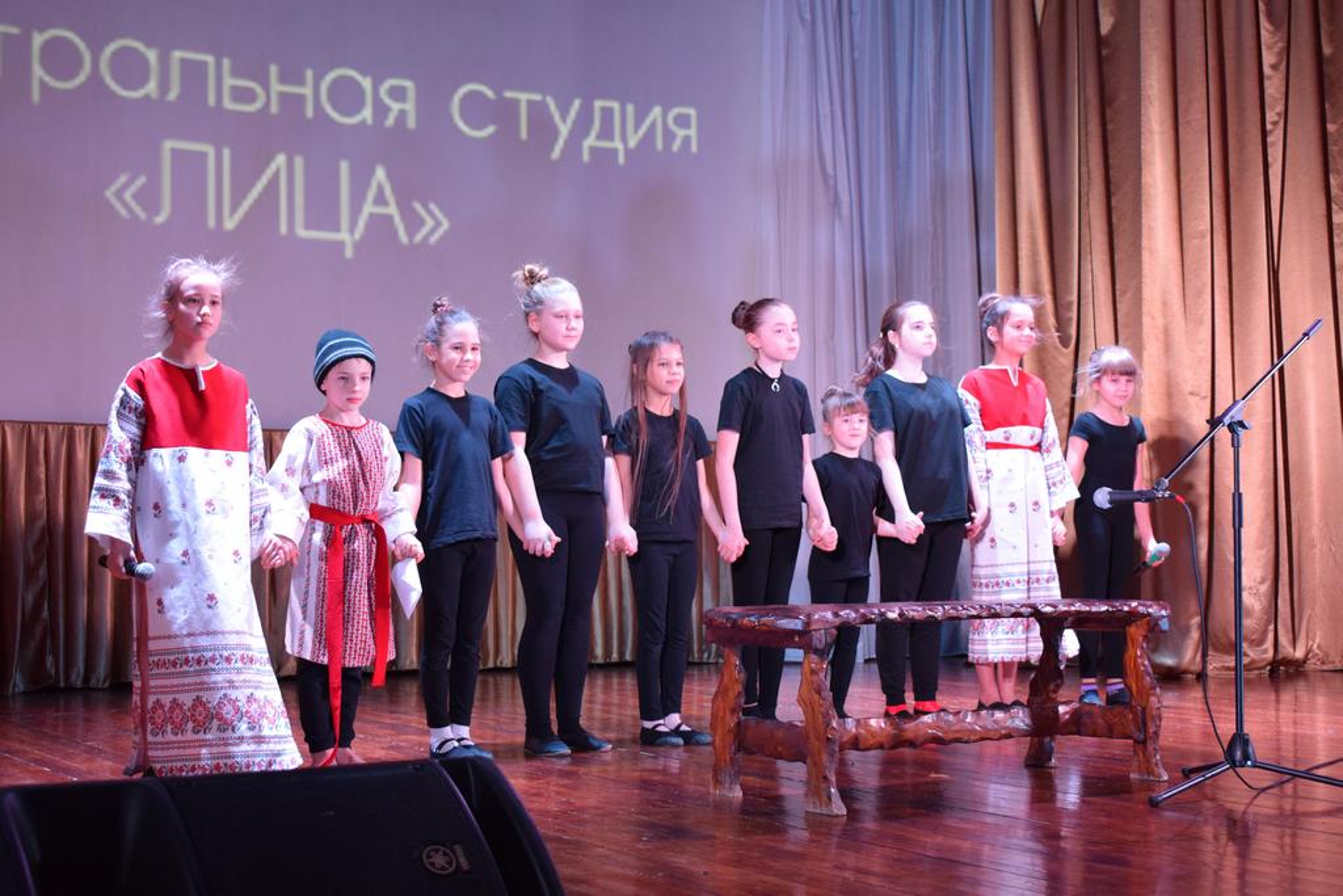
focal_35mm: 51
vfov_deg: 26.5
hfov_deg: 38.9
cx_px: 672
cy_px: 448
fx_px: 1903
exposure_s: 1/60
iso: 1800
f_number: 4.5
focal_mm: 34
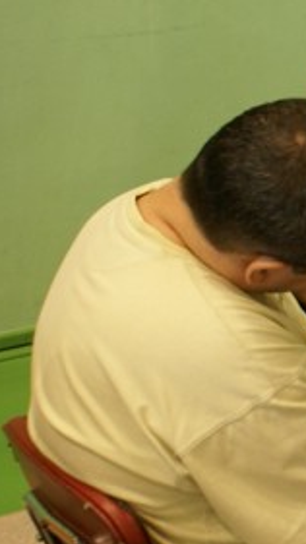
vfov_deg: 22.7
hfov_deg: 11.3
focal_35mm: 94
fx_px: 1356
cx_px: 666
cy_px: 257
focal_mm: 24
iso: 400
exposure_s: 1/15
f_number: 5.6
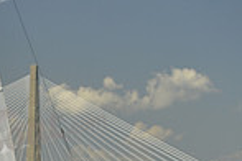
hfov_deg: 6.5
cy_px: 252
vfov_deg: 4.4
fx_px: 2070
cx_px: -209
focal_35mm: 308
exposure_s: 1/1250
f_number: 5
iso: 280
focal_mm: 78
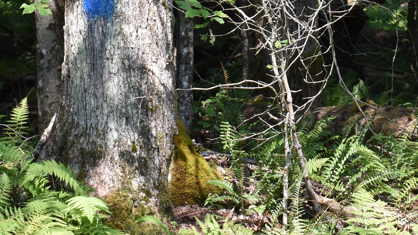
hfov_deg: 11.1
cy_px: -117
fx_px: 2151
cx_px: 220
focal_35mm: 194
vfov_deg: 6.2
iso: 400
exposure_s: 1/250
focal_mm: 38
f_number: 8
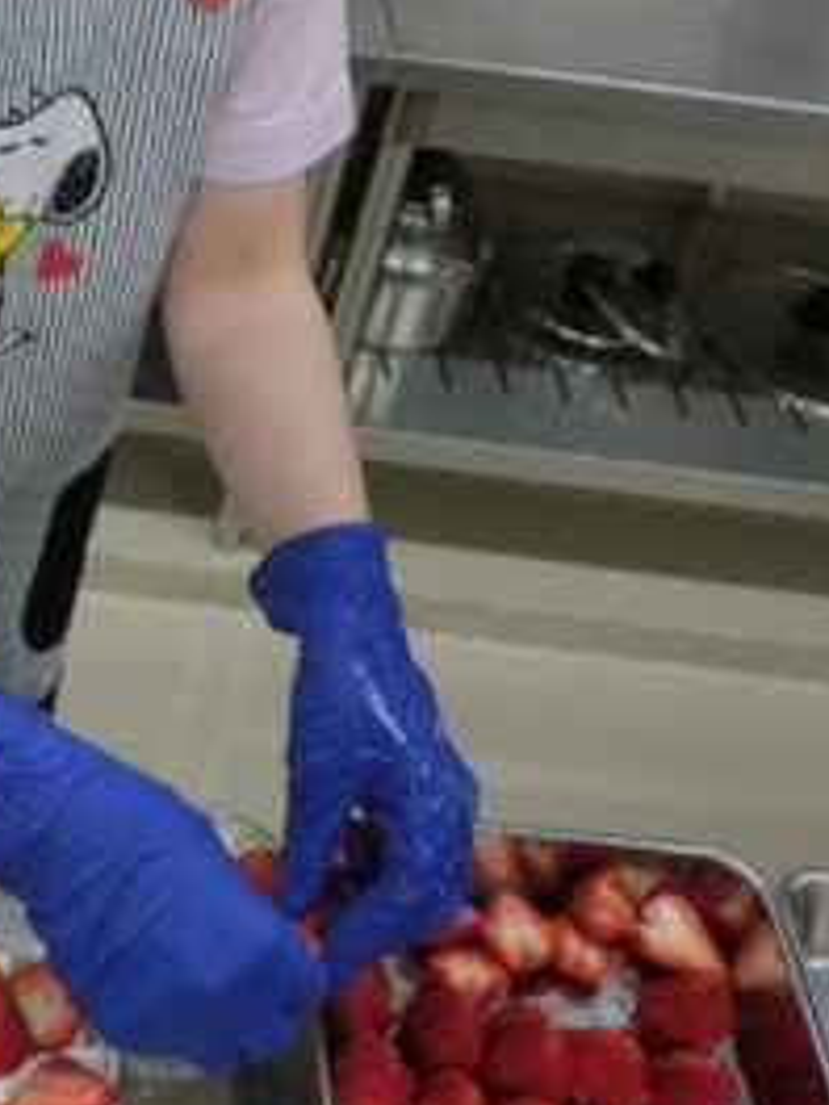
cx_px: -80
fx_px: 1884
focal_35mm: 59
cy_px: 297
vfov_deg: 32.2
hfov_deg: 23.3
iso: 80
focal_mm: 4.7
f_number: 2.8
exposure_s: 1/60
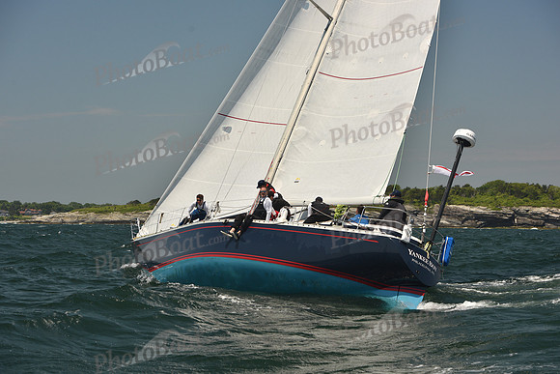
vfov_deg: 19.5
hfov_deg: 28.8
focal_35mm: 70
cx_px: 280
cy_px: 187
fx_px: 1089
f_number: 7.1
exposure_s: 1/640
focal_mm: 70
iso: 250
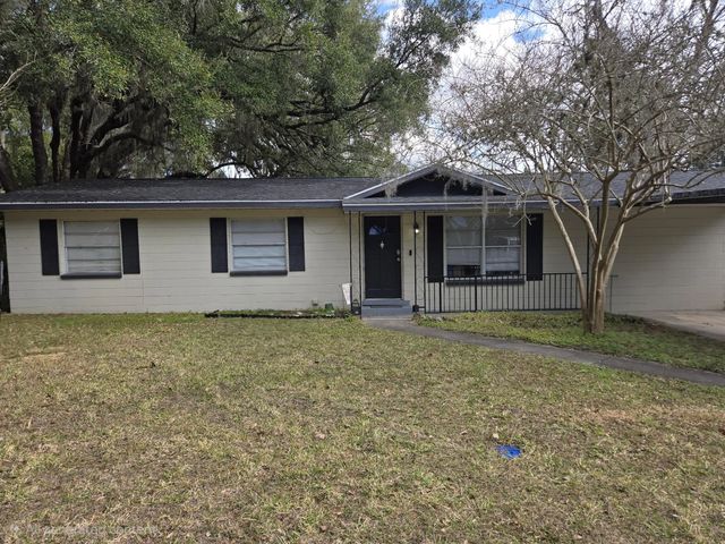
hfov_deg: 73.9
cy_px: 272
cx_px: 362
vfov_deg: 58.9
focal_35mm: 23
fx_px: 482
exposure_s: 1/714
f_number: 1.8
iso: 25
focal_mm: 5.4
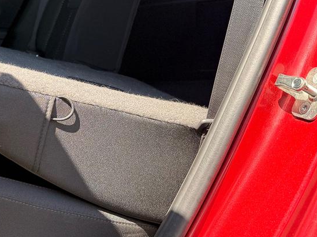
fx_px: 512
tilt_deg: -0.8
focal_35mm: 56
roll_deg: -1.5
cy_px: 17
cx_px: 10
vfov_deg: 25.2
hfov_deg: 32.1
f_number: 1.78
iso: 100
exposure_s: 1/367
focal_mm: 6.76
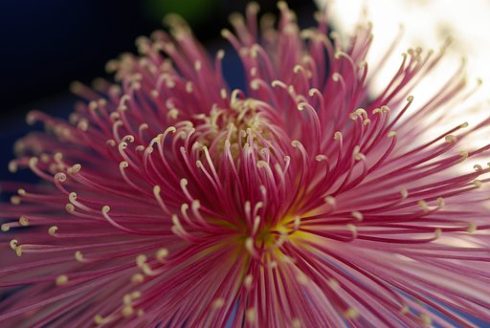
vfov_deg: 18.2
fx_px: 1022
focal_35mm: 75
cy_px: 164
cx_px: 245
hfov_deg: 27.0
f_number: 2.8
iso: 100
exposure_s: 1/250
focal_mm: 50
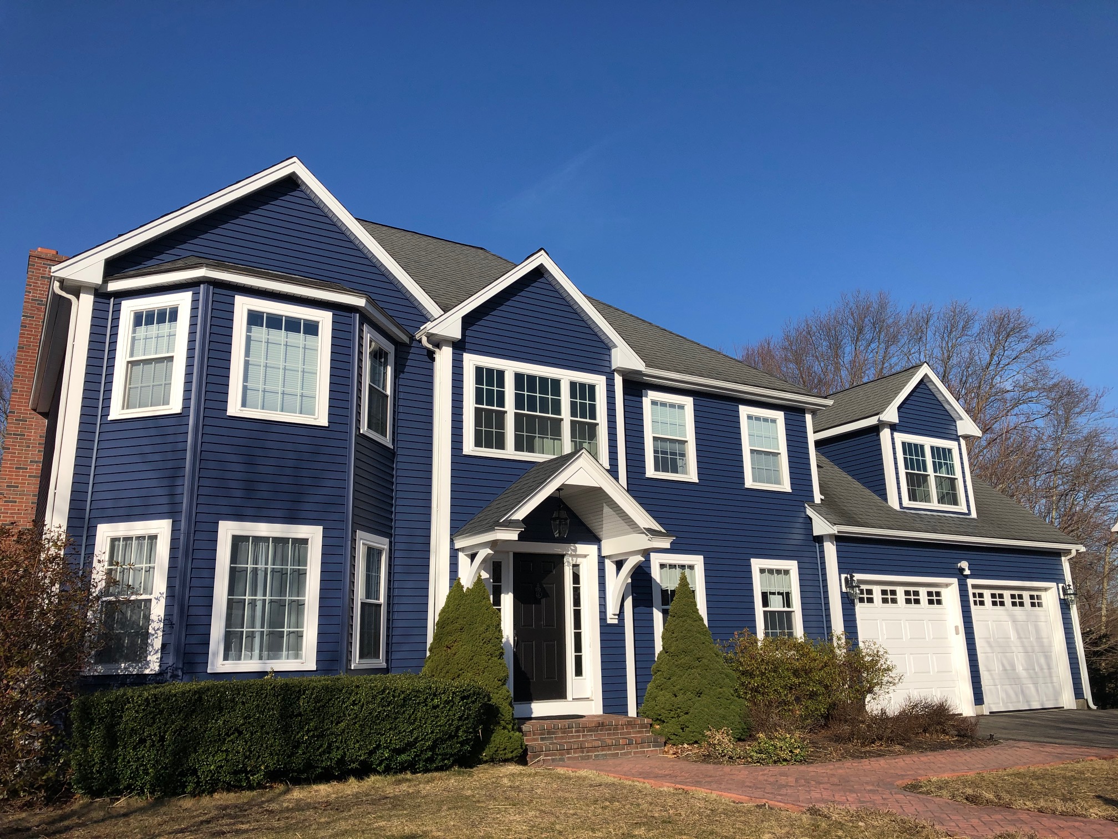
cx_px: 559
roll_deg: +0.2
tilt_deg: +15.2
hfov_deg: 63.4
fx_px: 904
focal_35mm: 28
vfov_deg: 49.7
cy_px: 420
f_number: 1.8
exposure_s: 1/2525
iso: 20
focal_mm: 3.99
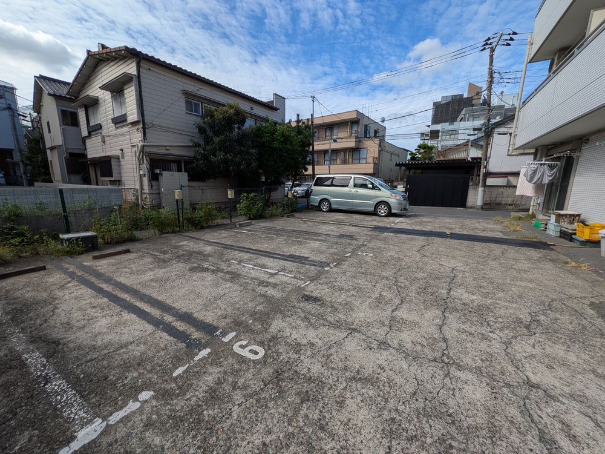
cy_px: 227
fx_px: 245
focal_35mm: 14
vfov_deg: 85.7
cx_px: 302
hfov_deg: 102.1
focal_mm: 1.83
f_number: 2.2
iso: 45
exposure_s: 1/1852
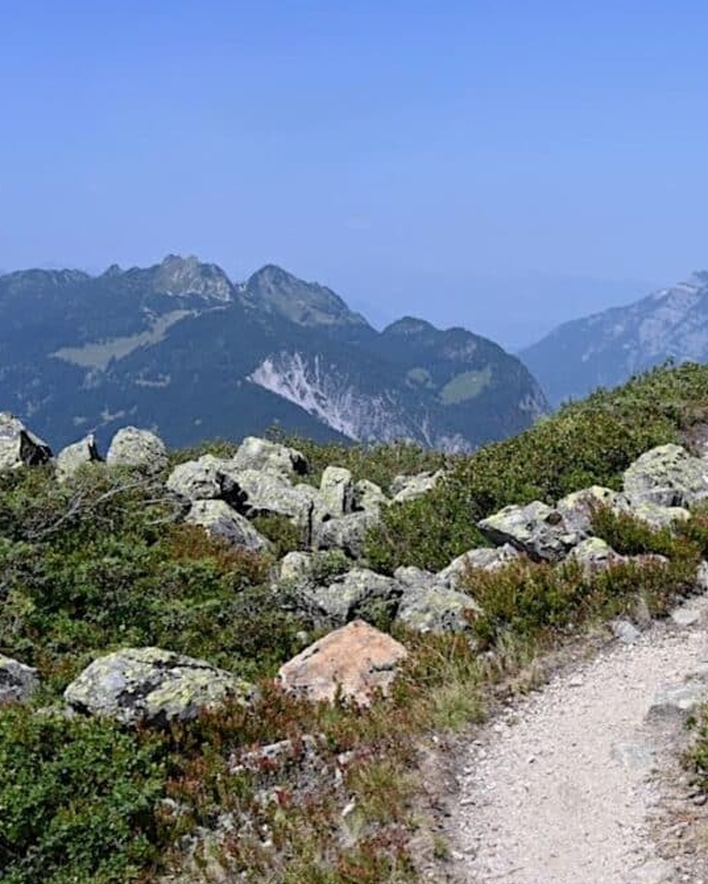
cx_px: 666
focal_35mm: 53
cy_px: 443
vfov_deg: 35.4
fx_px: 1388
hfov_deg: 27.4
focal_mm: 37
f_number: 7.1
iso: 100
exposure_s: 1/400
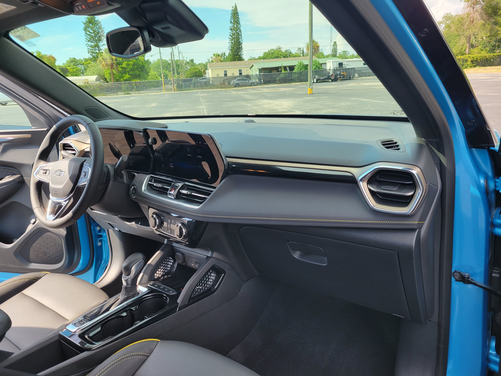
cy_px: 188
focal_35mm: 26
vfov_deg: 53.1
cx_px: 250
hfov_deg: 67.3
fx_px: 376
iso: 40
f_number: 1.8
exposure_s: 1/310
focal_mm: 5.4
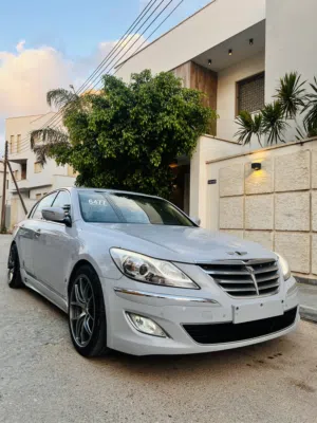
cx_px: 158
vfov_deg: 67.3
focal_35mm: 26
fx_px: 317
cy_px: 212
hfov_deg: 53.1
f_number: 1.5
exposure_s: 1/193
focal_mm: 5.7
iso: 40
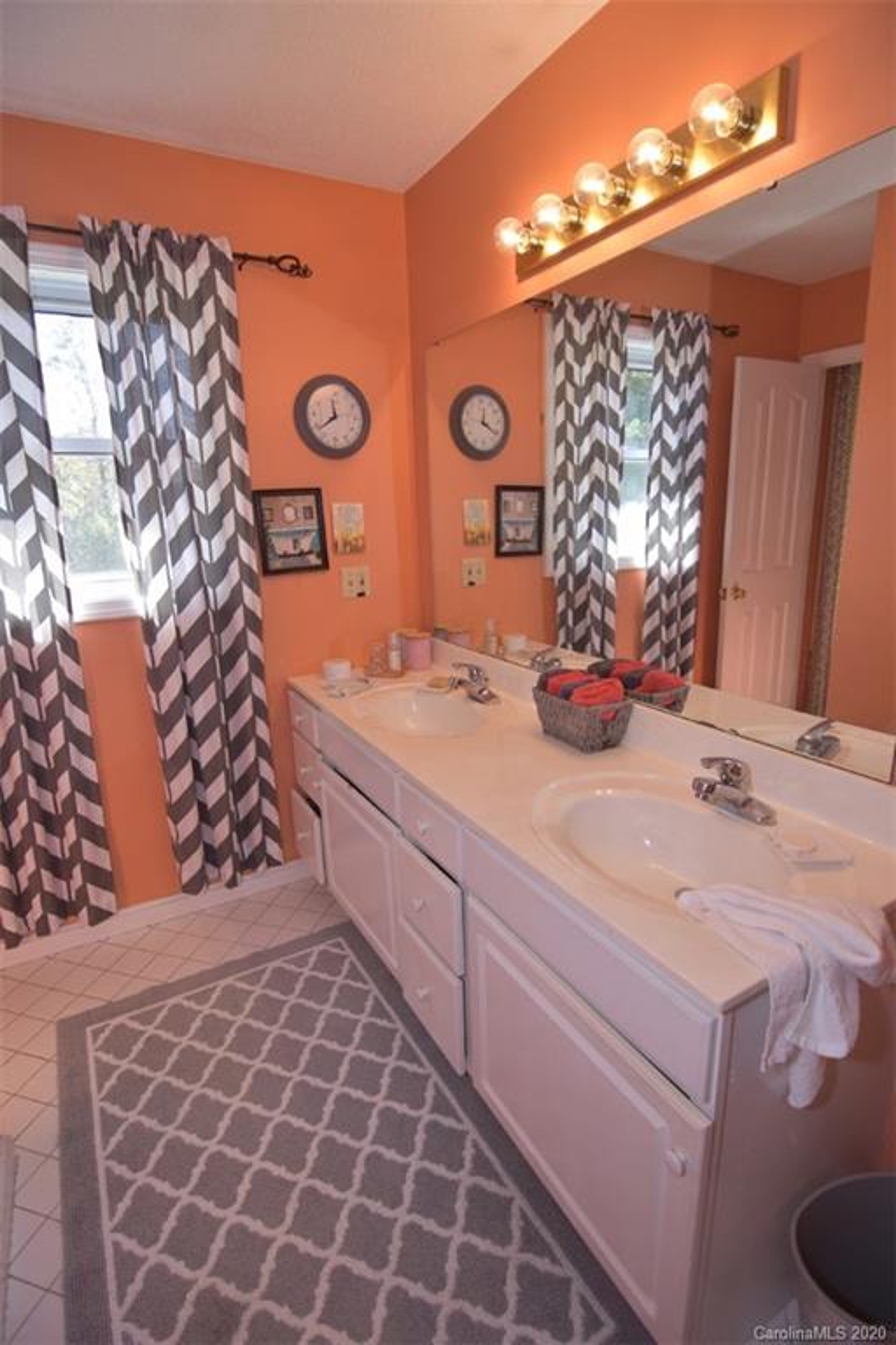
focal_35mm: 16
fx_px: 616
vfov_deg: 95.0
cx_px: 448
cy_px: 672
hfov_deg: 72.1
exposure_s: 1/60
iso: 200
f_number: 4
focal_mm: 11
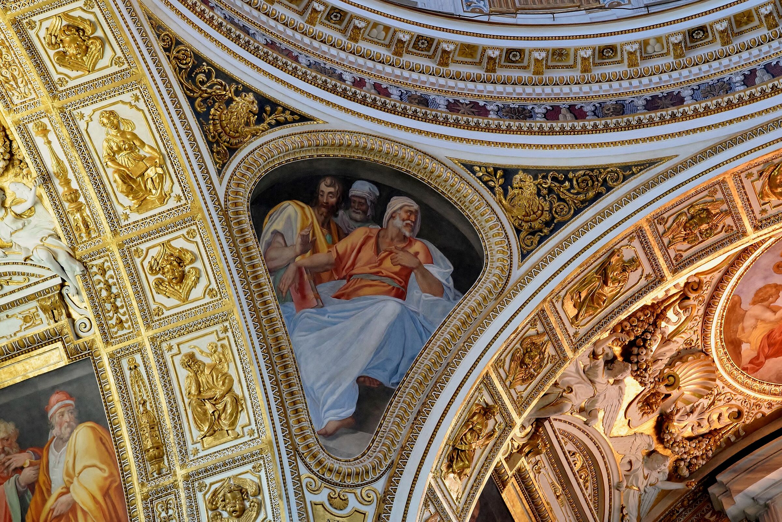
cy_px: 261
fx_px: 2020
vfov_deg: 14.7
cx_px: 391
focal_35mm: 93
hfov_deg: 21.9
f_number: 11
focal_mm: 62
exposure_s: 1/25
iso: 2500
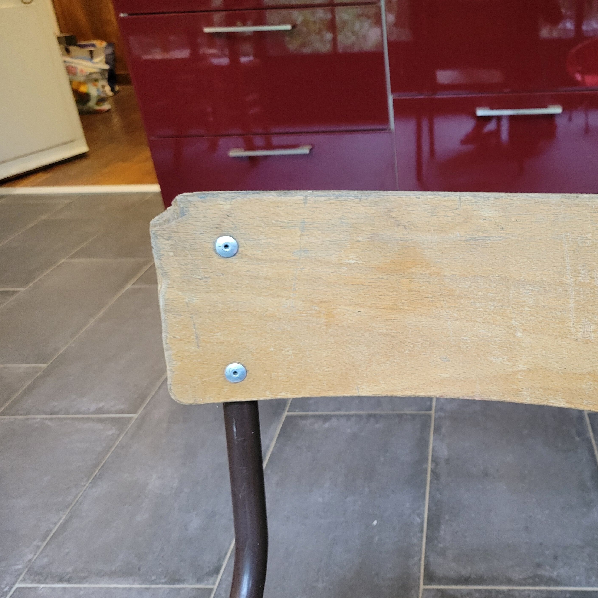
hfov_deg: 48.4
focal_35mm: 33
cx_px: 425
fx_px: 645
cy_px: 322
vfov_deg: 49.7
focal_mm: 5.4
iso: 320
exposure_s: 1/50
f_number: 1.8
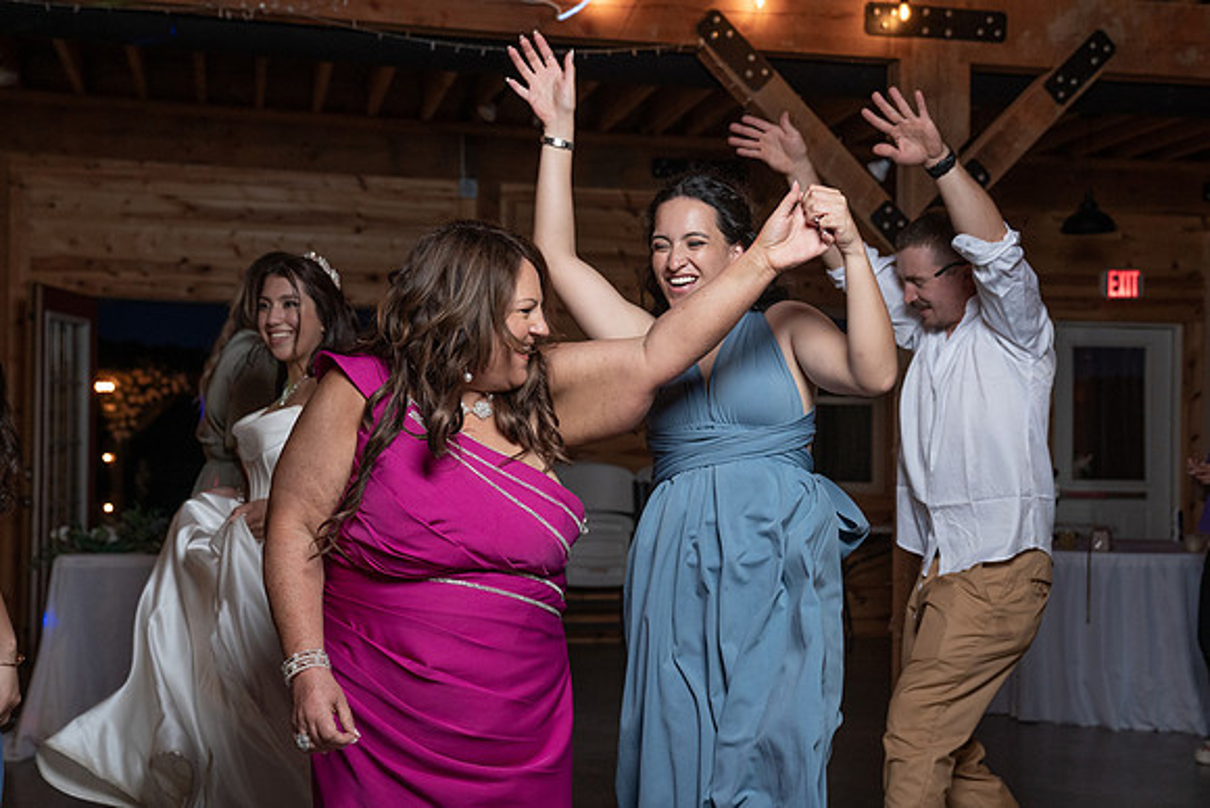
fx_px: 1734
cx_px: 666
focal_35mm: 52
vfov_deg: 26.2
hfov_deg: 38.4
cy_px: 437
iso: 2000
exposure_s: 1/200
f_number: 4
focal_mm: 46
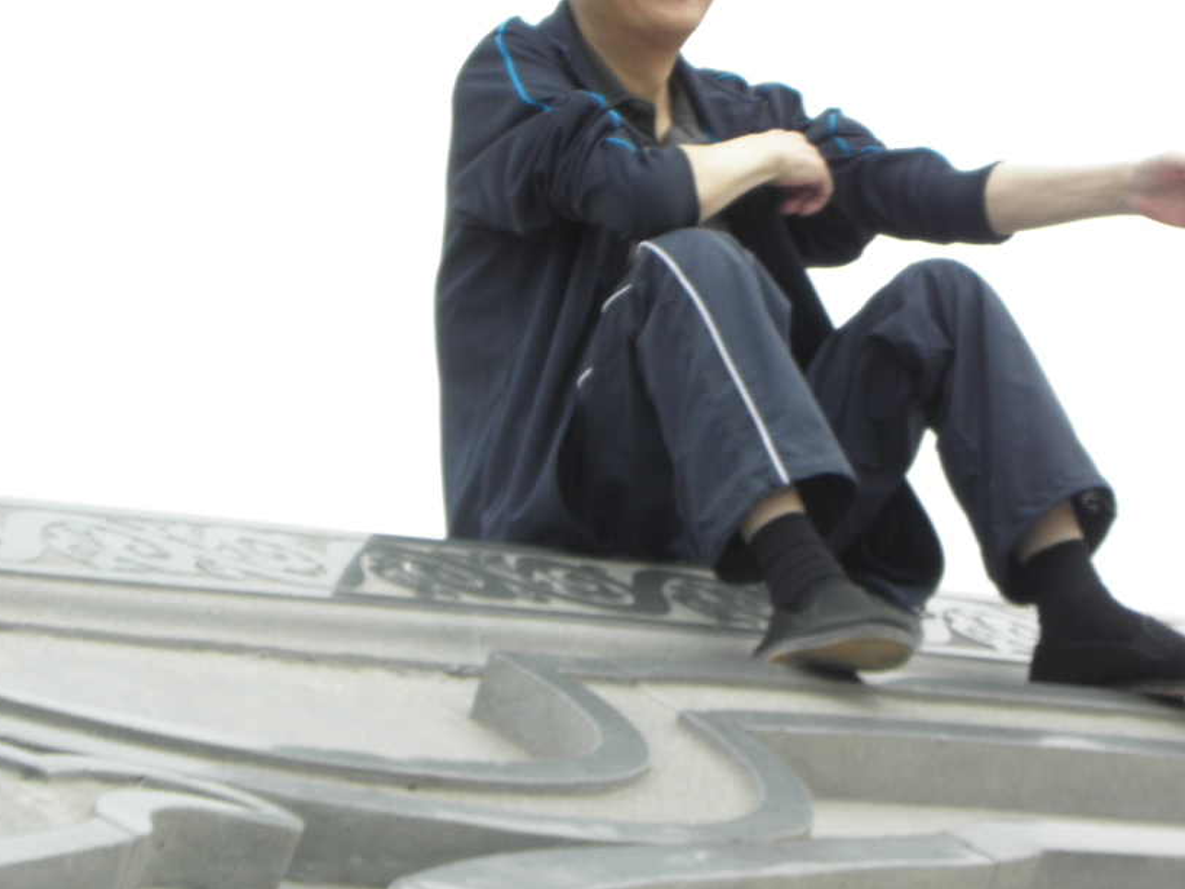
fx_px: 8969
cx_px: 884
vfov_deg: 5.7
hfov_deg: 7.6
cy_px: 196
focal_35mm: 262
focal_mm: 29.72
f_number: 4.4
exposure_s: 1/200
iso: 64
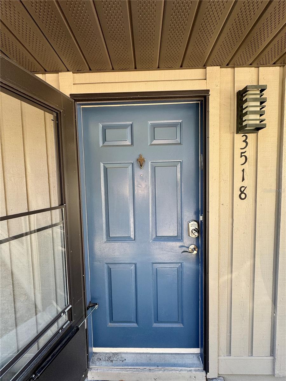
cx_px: 143
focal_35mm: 14
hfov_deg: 85.7
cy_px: 190
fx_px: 154
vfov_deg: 102.1
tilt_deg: -3.5
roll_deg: +2.1
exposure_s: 1/99
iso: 80
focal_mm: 2.22
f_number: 2.2
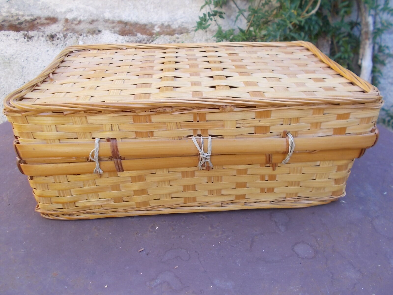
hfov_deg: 67.3
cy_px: 148
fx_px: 295
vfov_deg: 53.1
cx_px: 196
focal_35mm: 26
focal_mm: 4.6
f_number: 3.2
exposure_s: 1/80
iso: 80
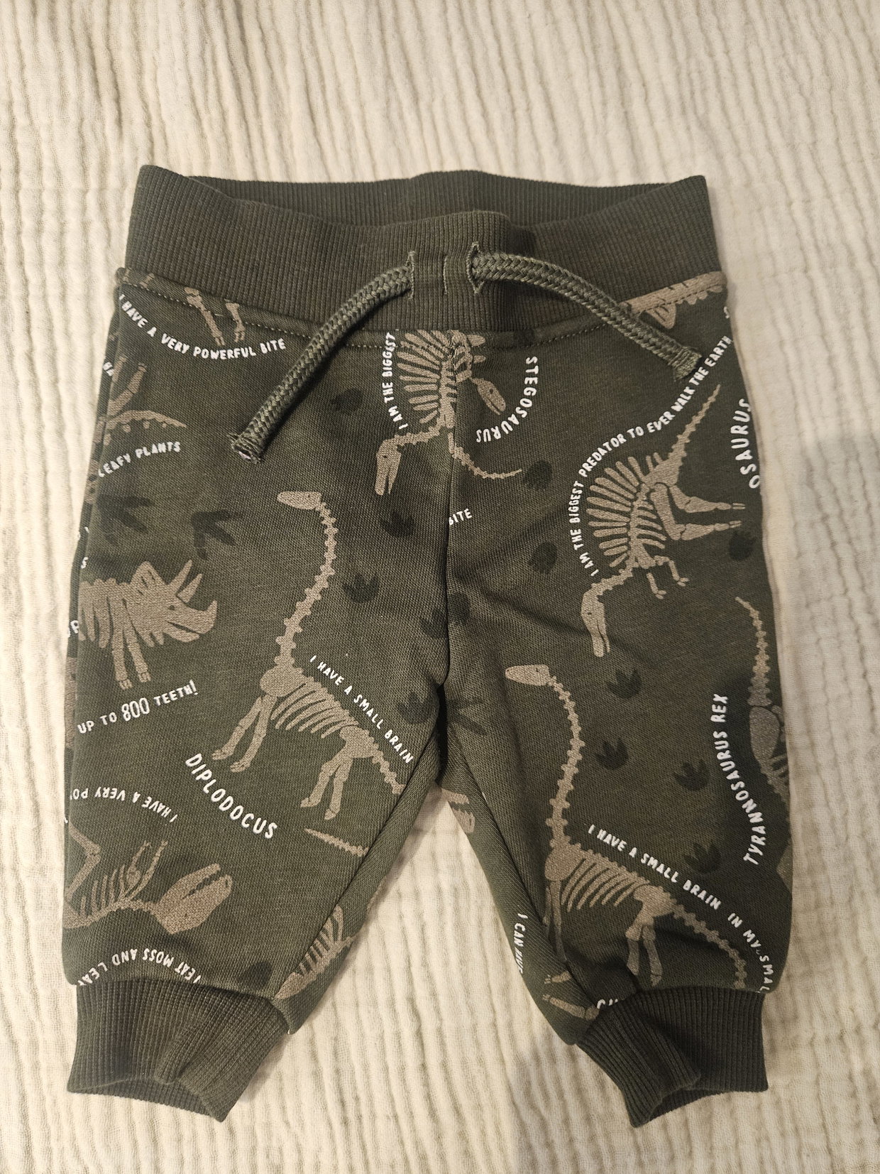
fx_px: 780
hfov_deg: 58.9
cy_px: 587
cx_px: 440
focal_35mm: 23
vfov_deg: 73.9
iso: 640
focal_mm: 5.4
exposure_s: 1/33.3
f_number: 1.8
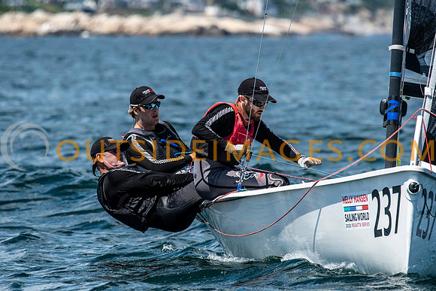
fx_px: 5602
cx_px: 218
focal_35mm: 462
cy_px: 146
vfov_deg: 3.0
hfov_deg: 4.5
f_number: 5.6
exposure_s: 1/2000
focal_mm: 300
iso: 320
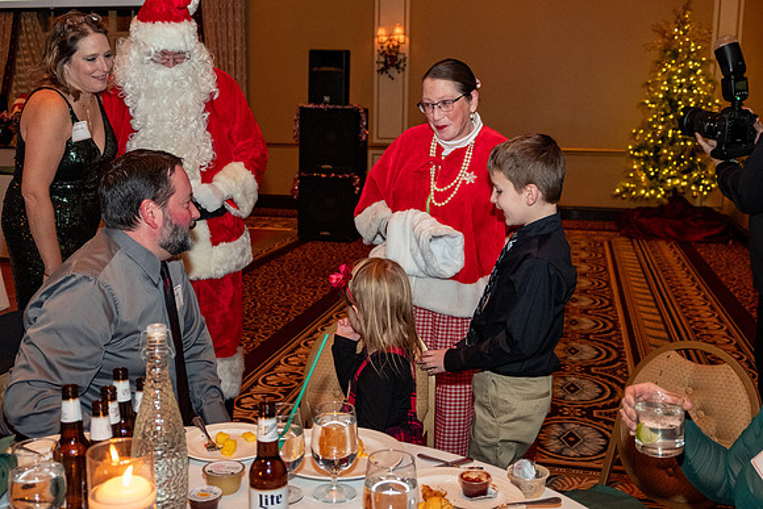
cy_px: 254
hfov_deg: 50.7
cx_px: 382
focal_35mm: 38
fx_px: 806
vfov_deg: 35.1
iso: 2500
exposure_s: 1/125
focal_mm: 25.4
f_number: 3.2
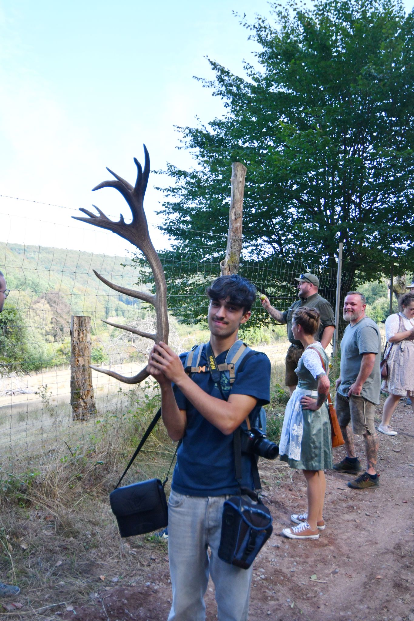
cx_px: 207
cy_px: 310
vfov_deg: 61.9
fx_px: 518
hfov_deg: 43.6
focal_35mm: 30
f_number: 4
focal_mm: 20
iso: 800
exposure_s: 1/1500
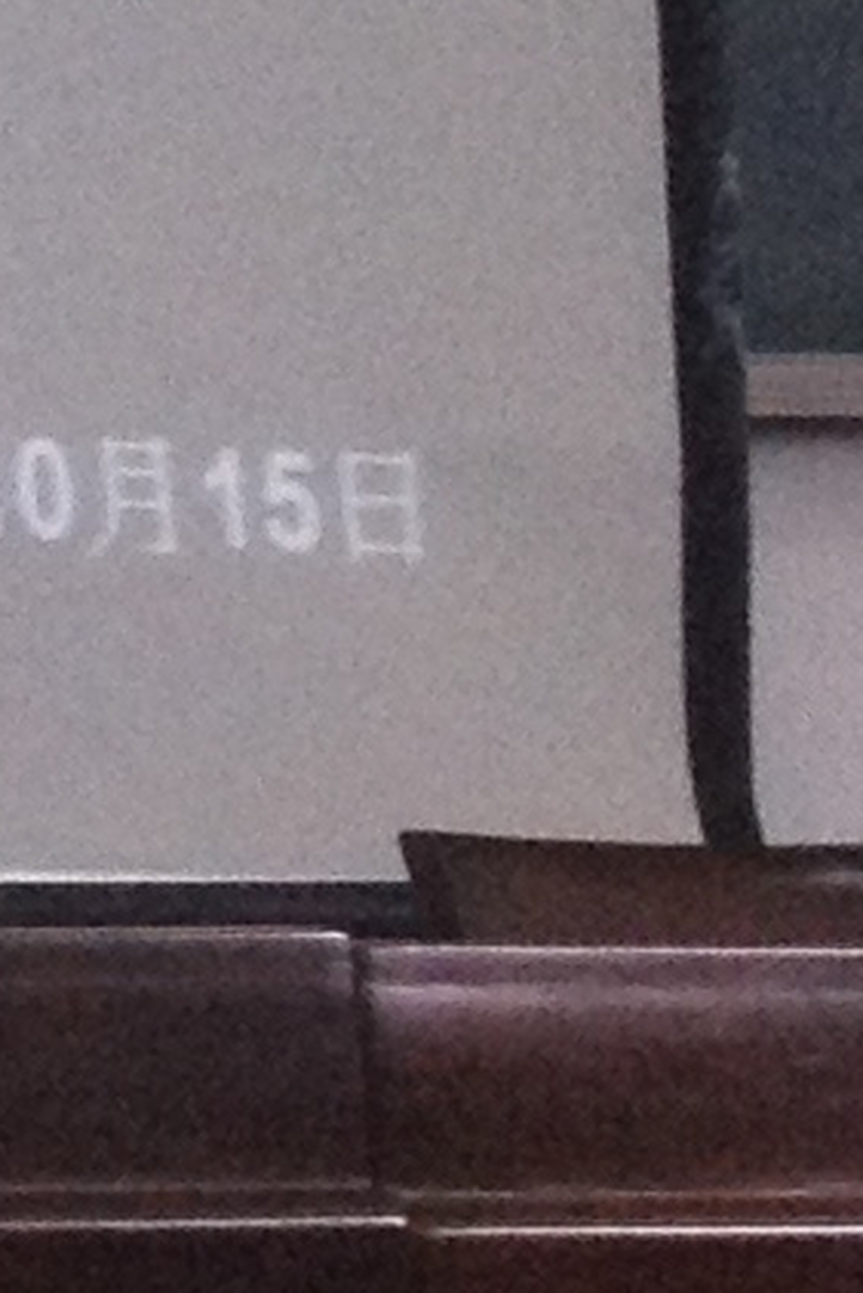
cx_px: -4069
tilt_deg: +9.4
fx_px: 10131
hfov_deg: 4.1
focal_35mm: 282
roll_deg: -0.4
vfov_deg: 7.1
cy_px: -1139
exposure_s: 1/20
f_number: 2.4
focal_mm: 4.28
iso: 125
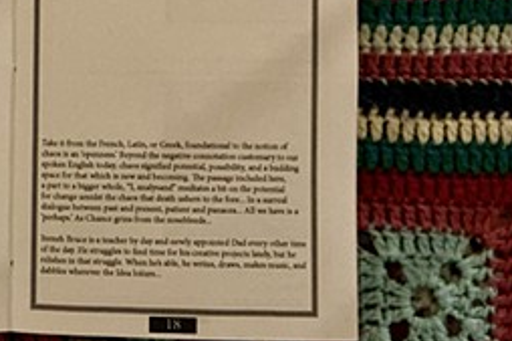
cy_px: 101
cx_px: 20
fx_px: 1080
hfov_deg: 25.6
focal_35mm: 76
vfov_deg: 17.9
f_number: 1.8
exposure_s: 1/17
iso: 500
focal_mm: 3
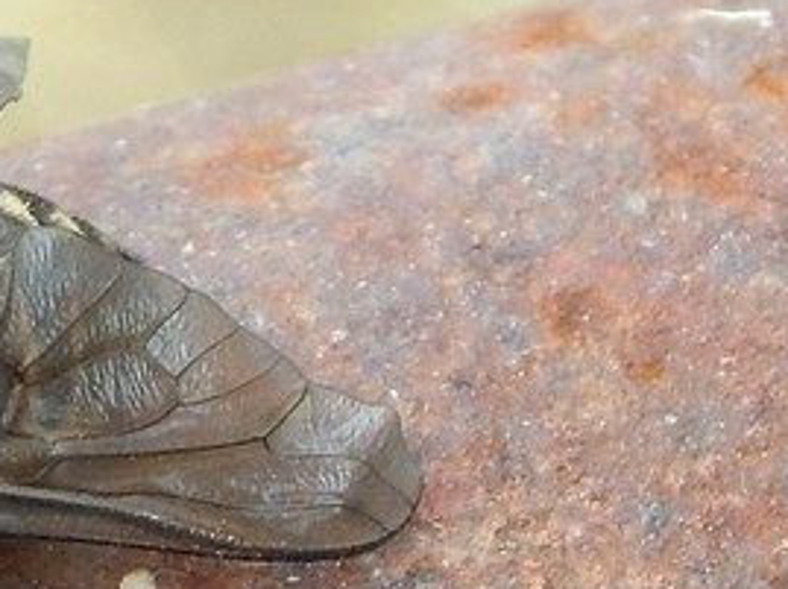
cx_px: -324
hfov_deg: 7.2
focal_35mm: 270
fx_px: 6138
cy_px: 393
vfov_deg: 5.5
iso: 140
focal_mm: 15.3
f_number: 4.3
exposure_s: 1/250
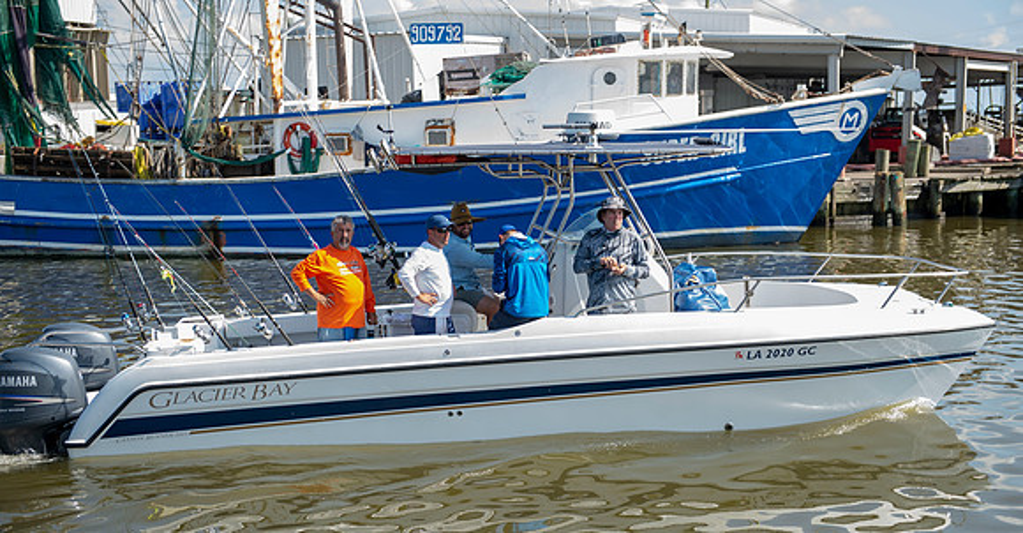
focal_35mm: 57
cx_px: 525
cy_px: 322
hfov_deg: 37.2
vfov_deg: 19.9
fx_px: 1519
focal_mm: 52
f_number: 3.5
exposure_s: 1/250
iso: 50
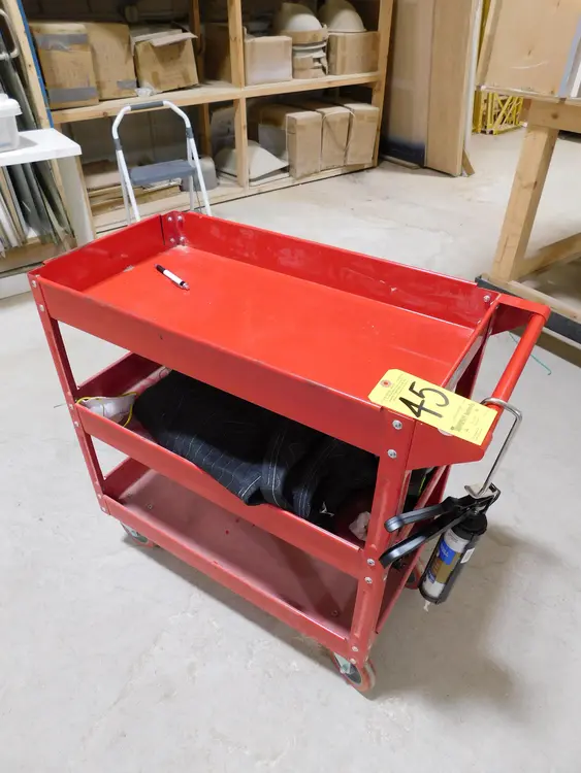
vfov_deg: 71.6
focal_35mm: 24
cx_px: 290
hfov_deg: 56.8
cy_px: 386
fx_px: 537
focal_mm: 4.1
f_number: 3
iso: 220
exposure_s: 1/30
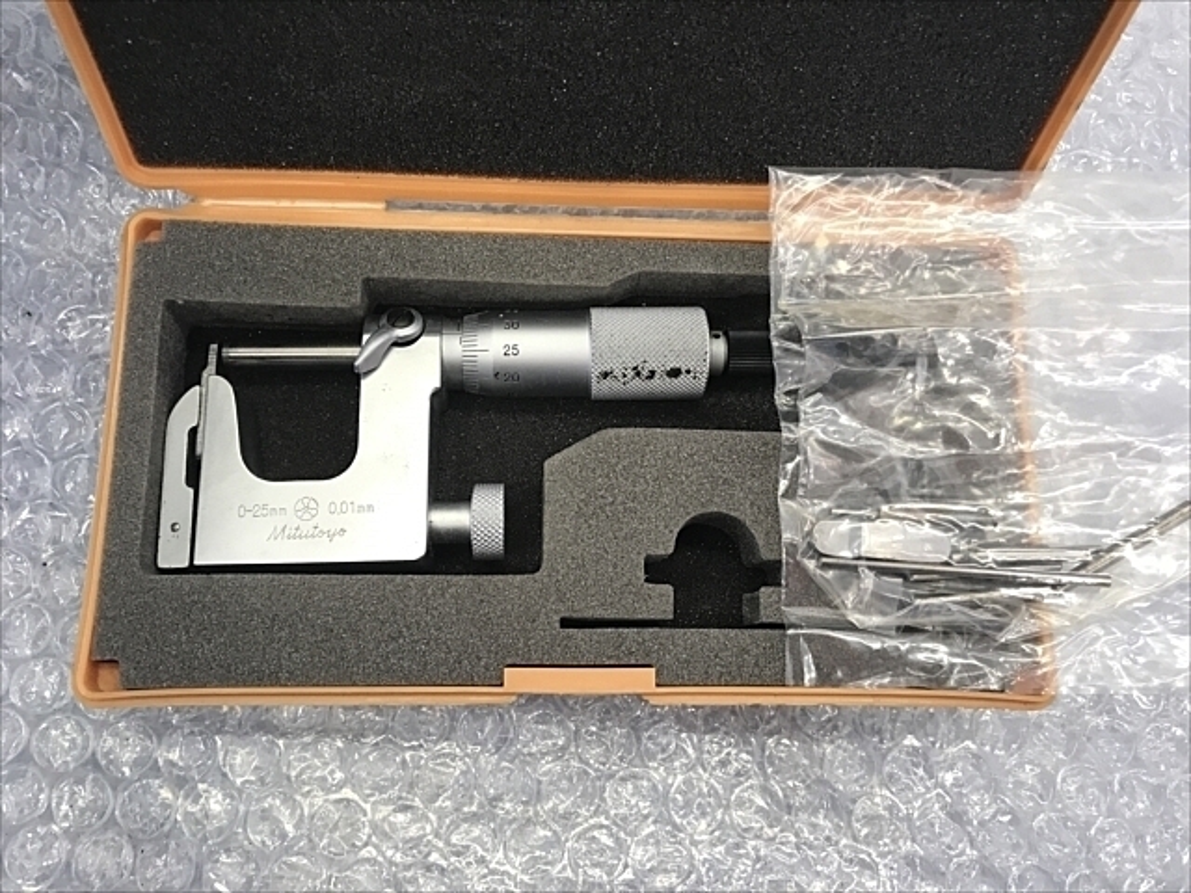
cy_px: 446
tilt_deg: -82.3
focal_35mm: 28
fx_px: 963
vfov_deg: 49.7
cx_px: 596
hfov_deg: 63.4
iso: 40
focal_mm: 3.99
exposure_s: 1/24
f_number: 1.8
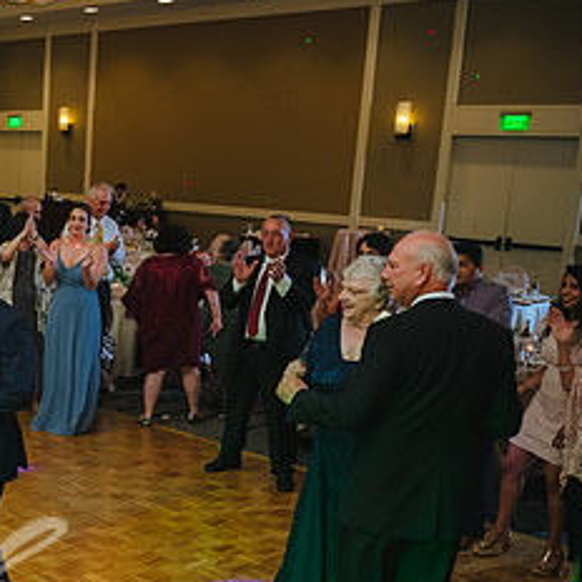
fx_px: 970
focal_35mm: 51
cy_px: 375
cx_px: -78
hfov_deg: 29.6
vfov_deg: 33.2
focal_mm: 24
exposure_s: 1/80
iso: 1250
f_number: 2.8
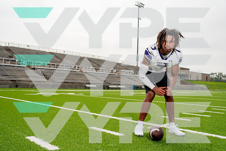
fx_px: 207
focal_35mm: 33
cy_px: 76
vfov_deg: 40.0
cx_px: 113
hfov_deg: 57.2
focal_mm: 33
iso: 100
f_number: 5.6
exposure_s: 1/640
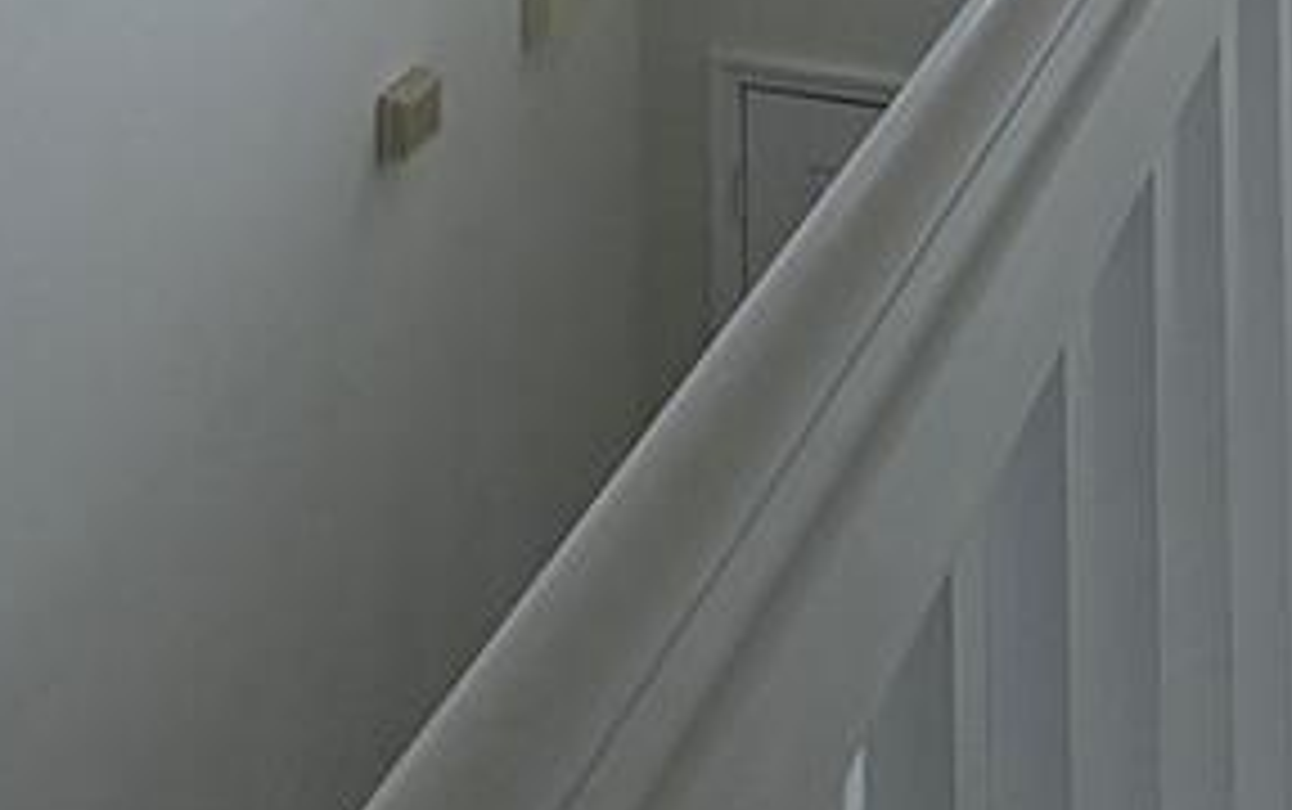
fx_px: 2185
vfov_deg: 14.1
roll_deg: +0.6
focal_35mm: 62
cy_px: -1152
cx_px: 1175
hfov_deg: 31.3
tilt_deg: +0.8
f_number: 2.2
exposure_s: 1/120
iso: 64
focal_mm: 2.22
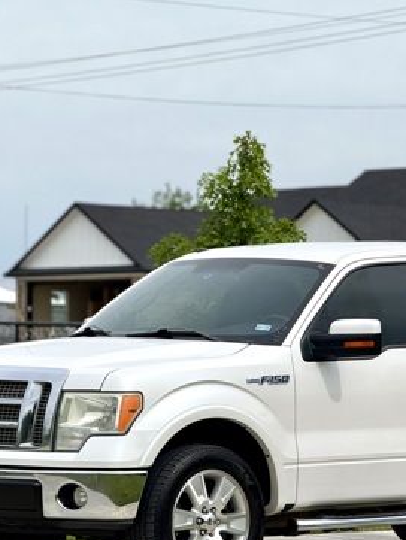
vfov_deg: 9.3
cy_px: 345
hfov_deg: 7.0
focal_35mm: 212
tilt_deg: +1.9
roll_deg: -0.6
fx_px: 3311
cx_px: 328
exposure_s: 1/2146
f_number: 2.8
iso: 50
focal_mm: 15.66
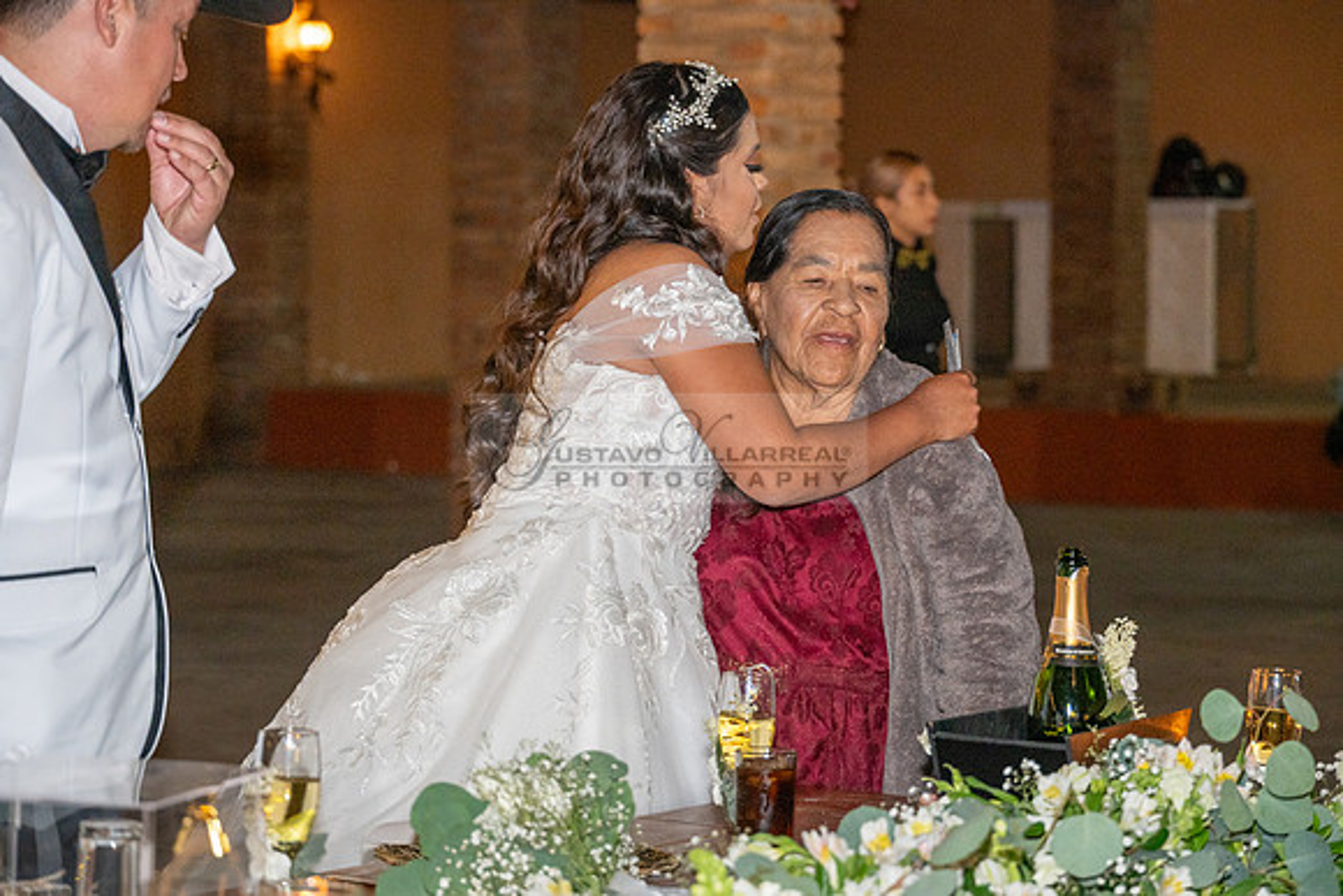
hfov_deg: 17.1
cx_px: 672
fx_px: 4478
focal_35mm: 120
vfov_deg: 11.4
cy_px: 448
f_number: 6.7
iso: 2000
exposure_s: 1/100
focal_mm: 120
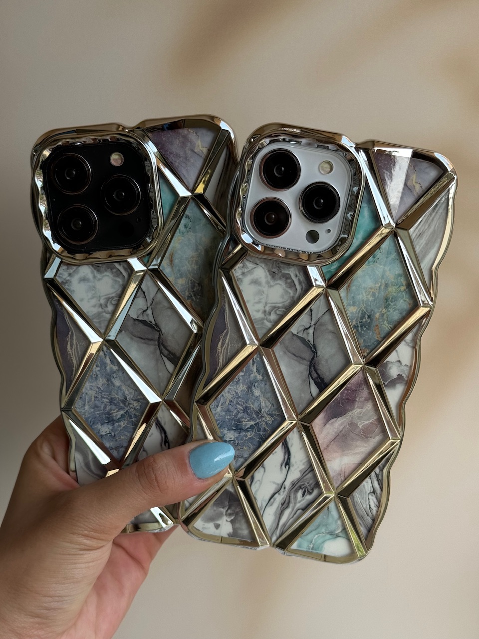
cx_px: 240
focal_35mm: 48
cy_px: 320
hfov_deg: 30.3
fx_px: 886
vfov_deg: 39.7
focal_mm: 6.76
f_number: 1.78
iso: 64
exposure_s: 1/693
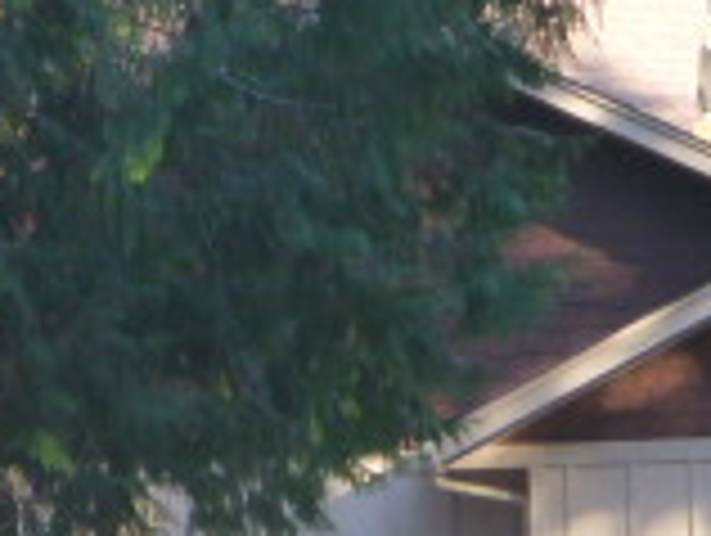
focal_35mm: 441
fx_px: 9072
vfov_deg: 3.4
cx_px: 4
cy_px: 716
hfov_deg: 4.5
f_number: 5.3
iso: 250
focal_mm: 19.4
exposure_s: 1/80
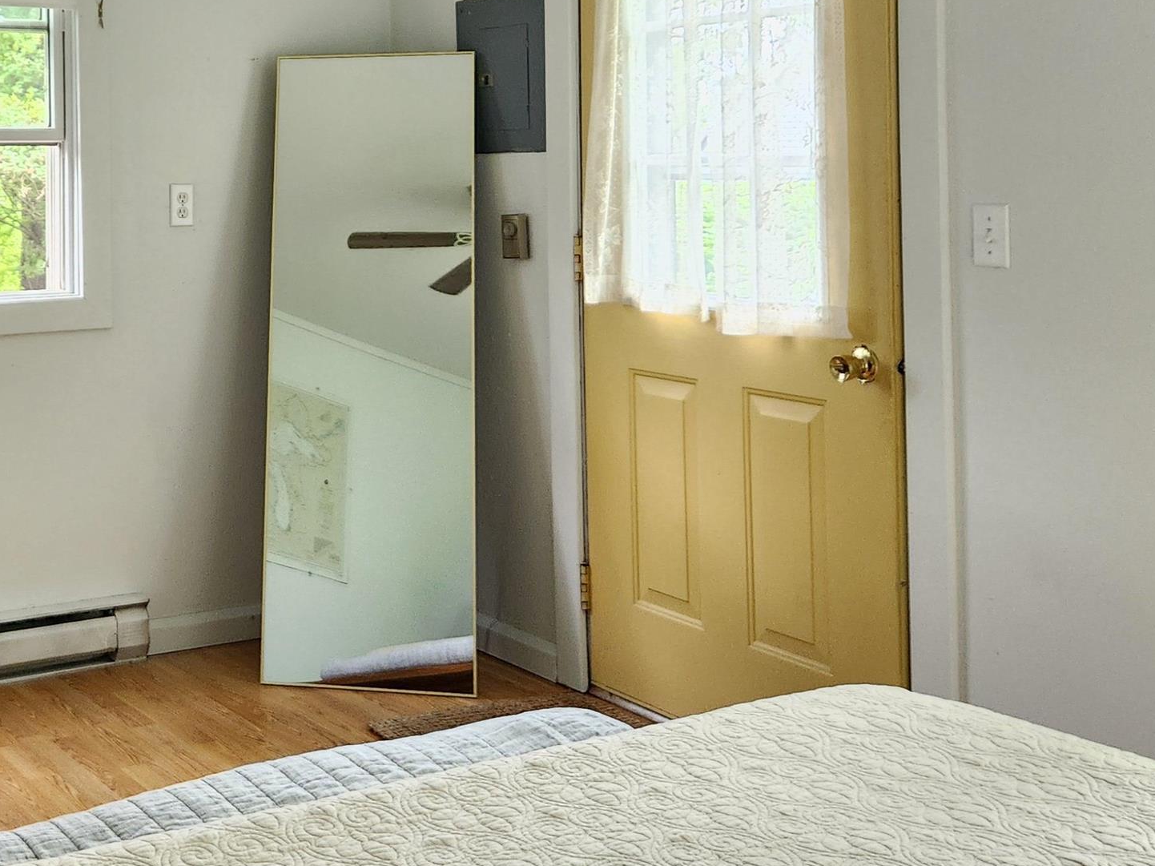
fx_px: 1635
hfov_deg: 37.1
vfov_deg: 28.9
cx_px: 178
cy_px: 156
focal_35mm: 49
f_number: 1.8
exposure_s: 1/120
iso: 400
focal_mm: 5.4
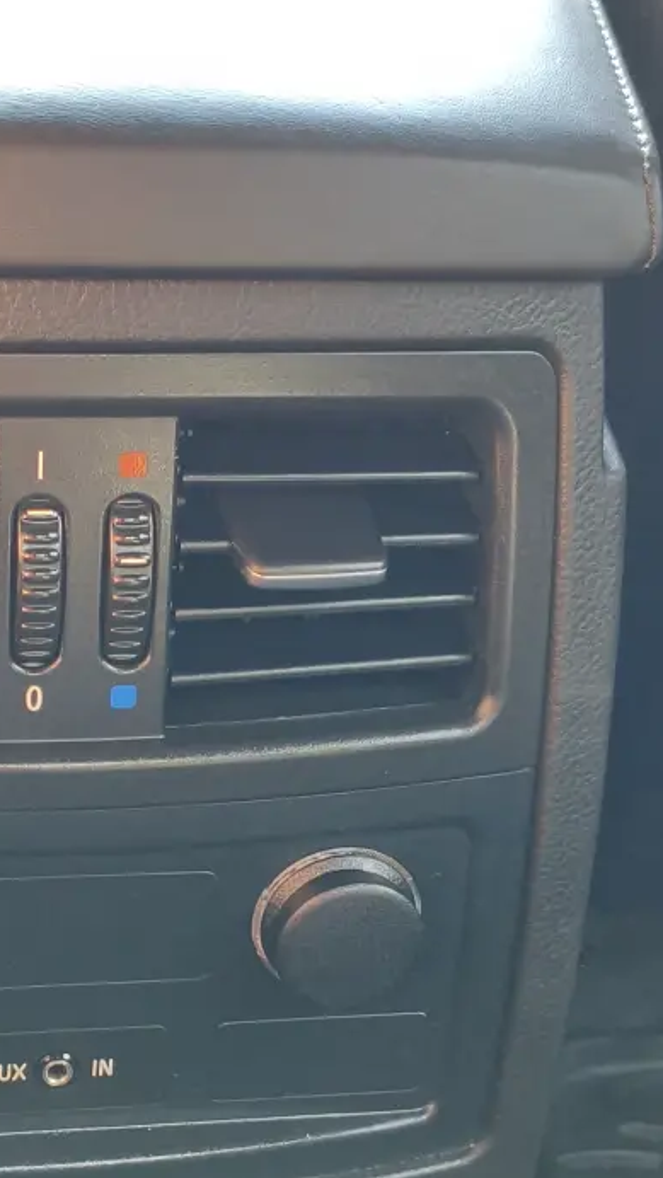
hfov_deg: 17.0
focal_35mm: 70
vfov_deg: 30.0
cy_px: 746
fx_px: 2186
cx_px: 90
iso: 400
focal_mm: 4.94
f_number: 1.5
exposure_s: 1/50
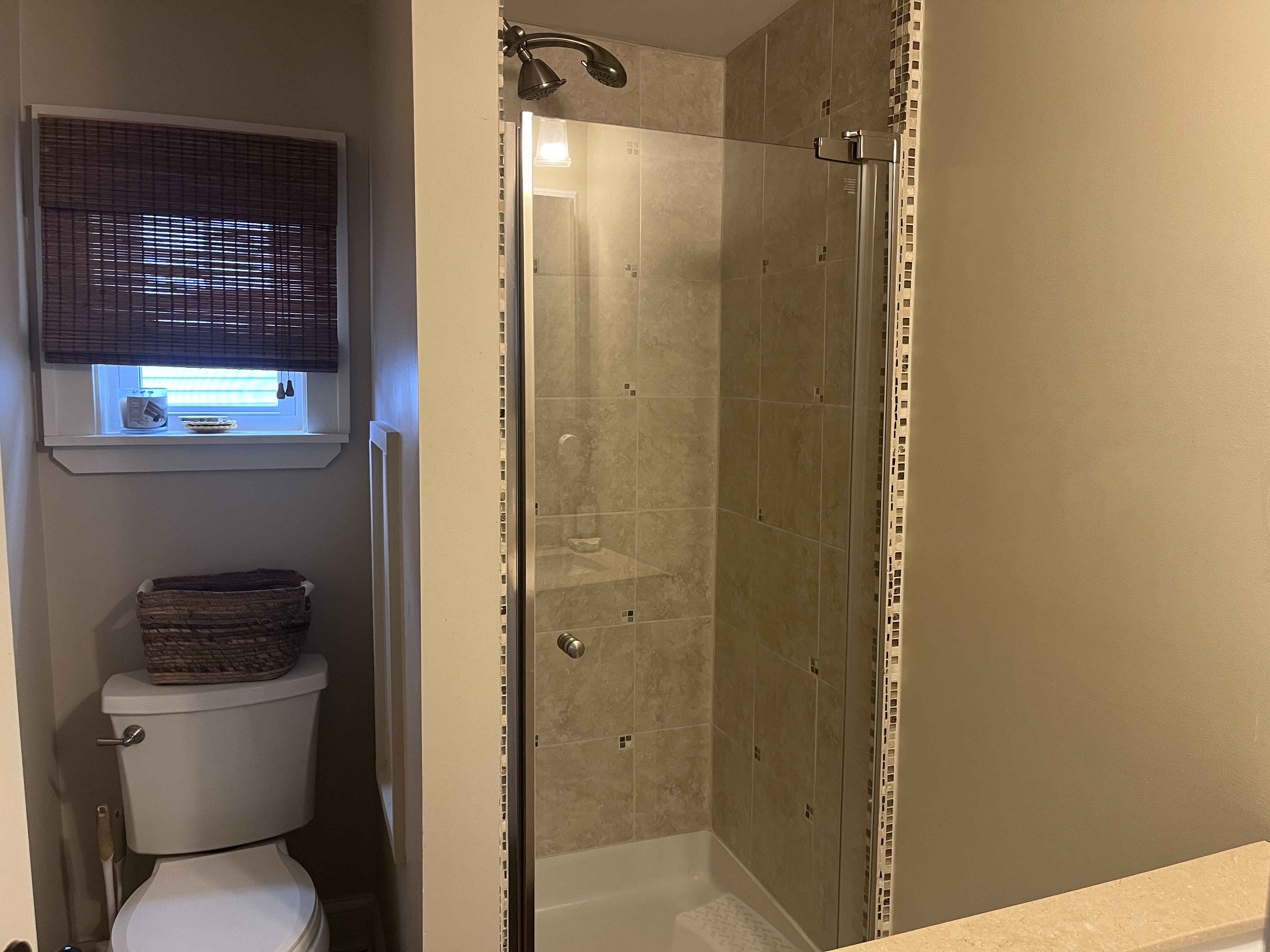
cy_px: 476
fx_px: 954
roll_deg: -1.1
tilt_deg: -6.6
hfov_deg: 67.3
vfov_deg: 53.1
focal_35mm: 26
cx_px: 635
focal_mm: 5.1
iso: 160
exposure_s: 1/60
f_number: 1.6
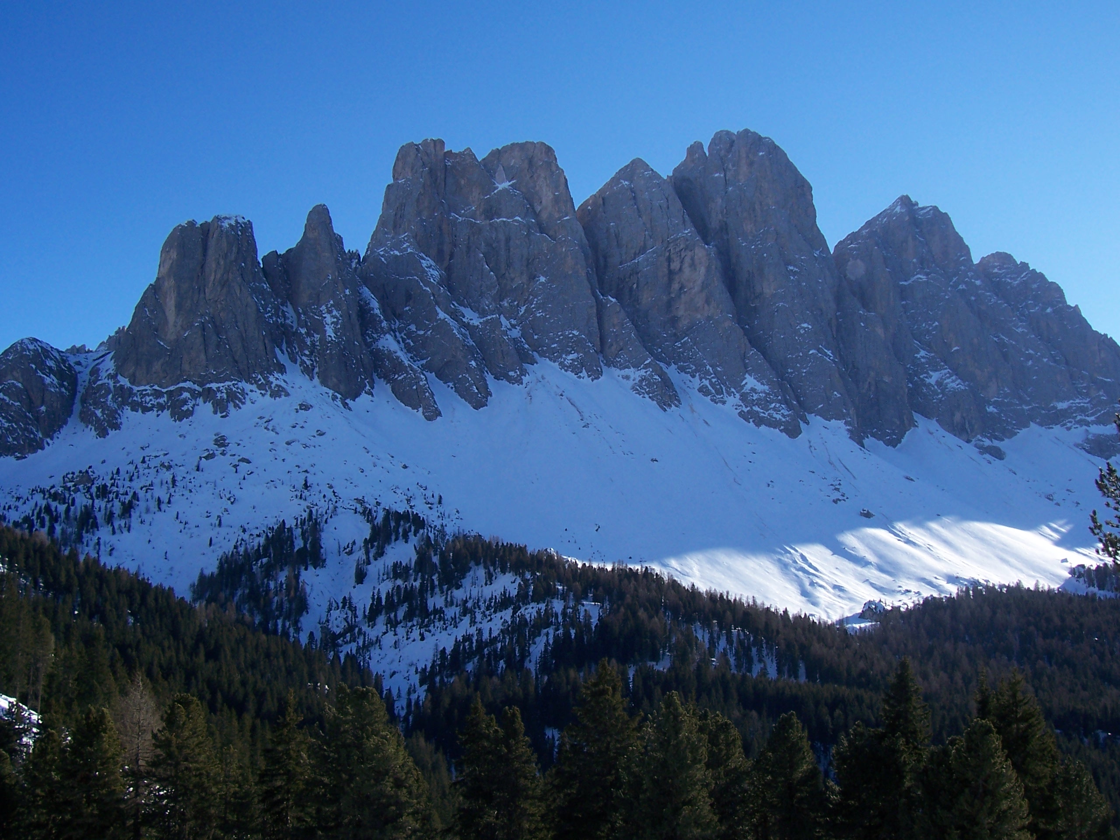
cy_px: 420
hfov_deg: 54.0
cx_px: 560
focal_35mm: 34
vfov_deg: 41.8
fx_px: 1100
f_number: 5.6
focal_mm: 5.6
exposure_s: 1/350
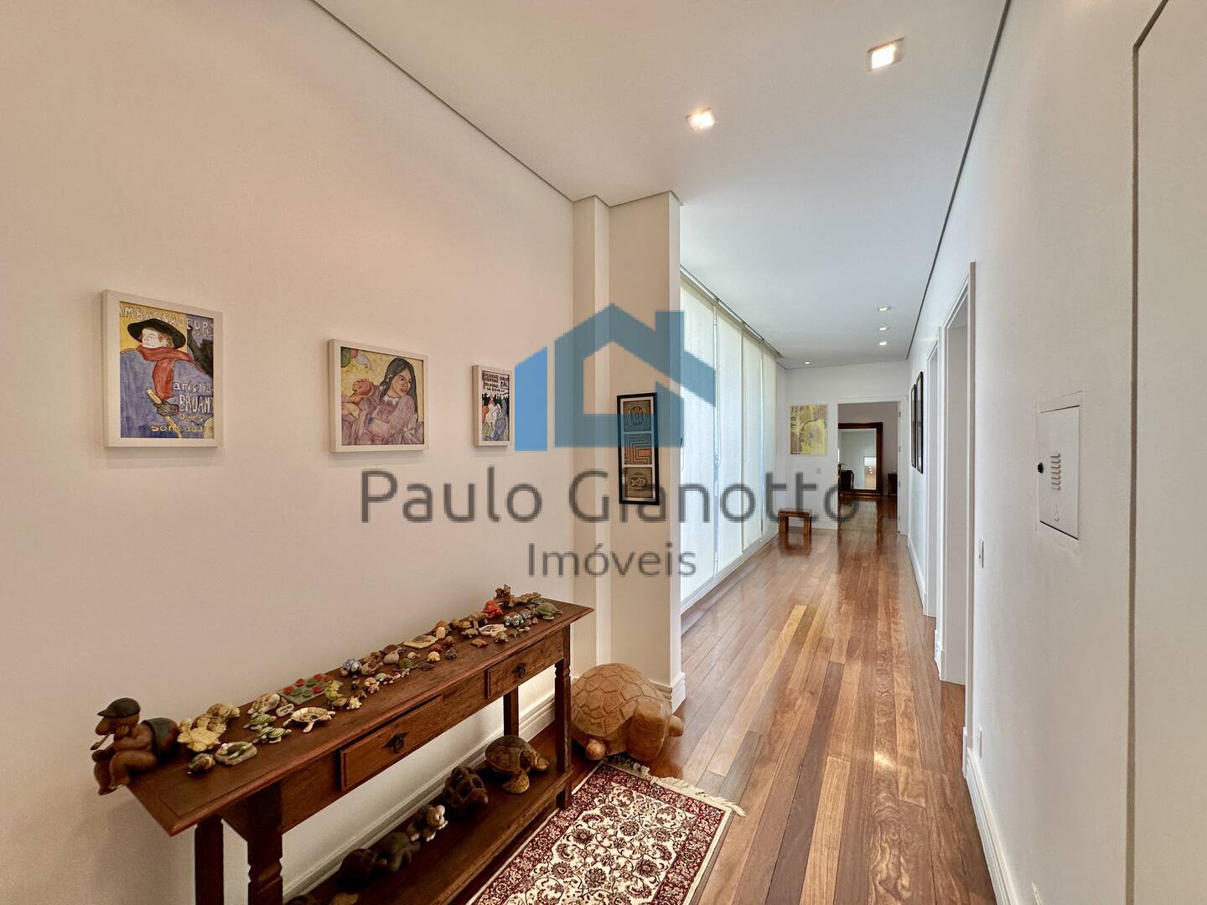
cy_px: 452
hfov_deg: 102.1
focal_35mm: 14
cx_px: 604
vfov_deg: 85.7
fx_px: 488
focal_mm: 2.22
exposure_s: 1/120
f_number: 2.2
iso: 80
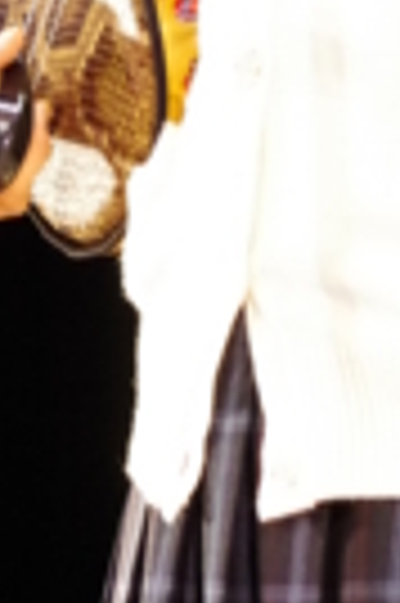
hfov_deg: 1.4
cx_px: 178
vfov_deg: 2.0
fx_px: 16826
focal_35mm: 1007
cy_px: -184
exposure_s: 1/200
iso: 3200
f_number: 5.6
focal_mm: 180
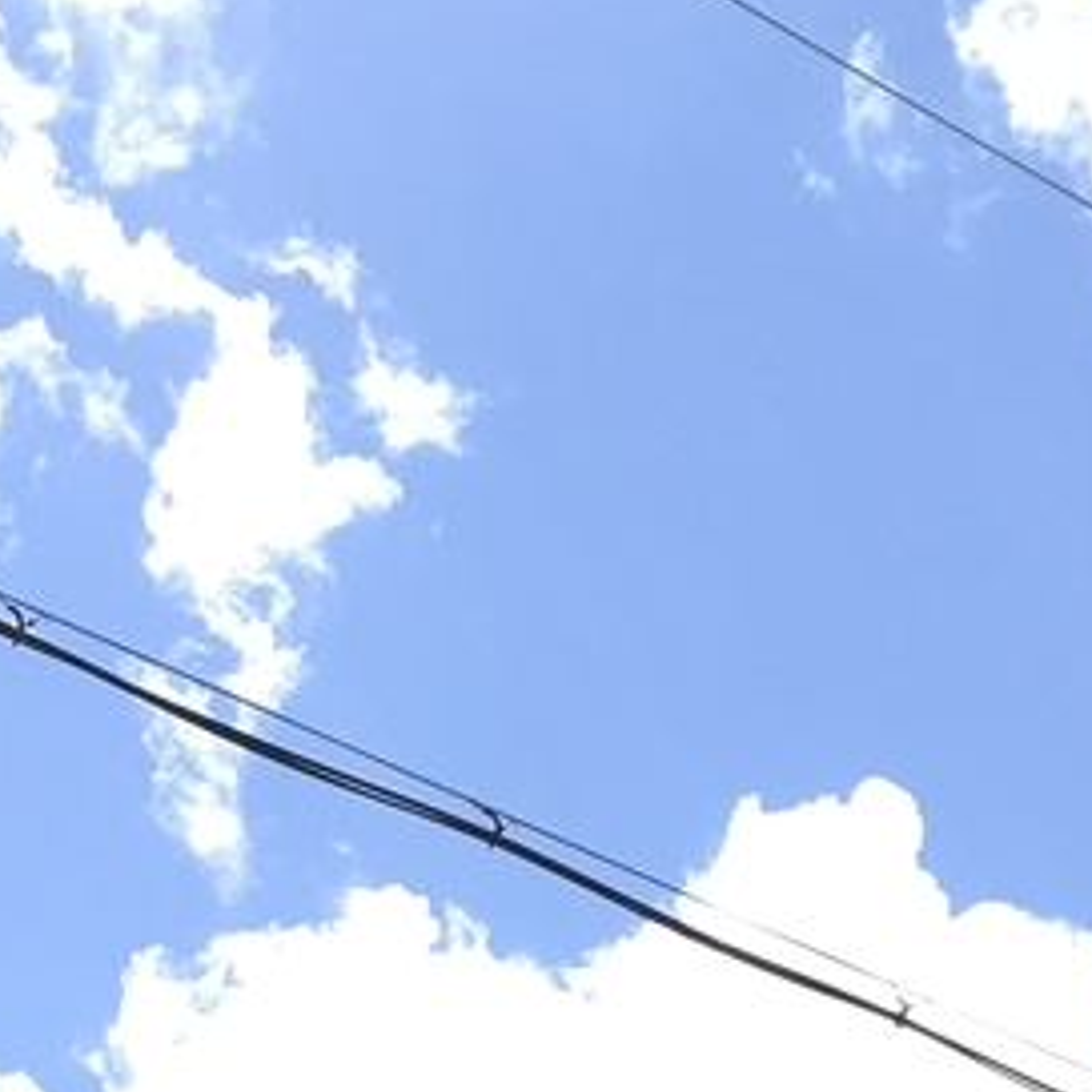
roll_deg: -4.9
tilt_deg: +23.8
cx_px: 245
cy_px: 2196
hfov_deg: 15.9
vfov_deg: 13.6
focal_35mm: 109
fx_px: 3890
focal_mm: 3.99
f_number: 1.8
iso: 20
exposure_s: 1/1520
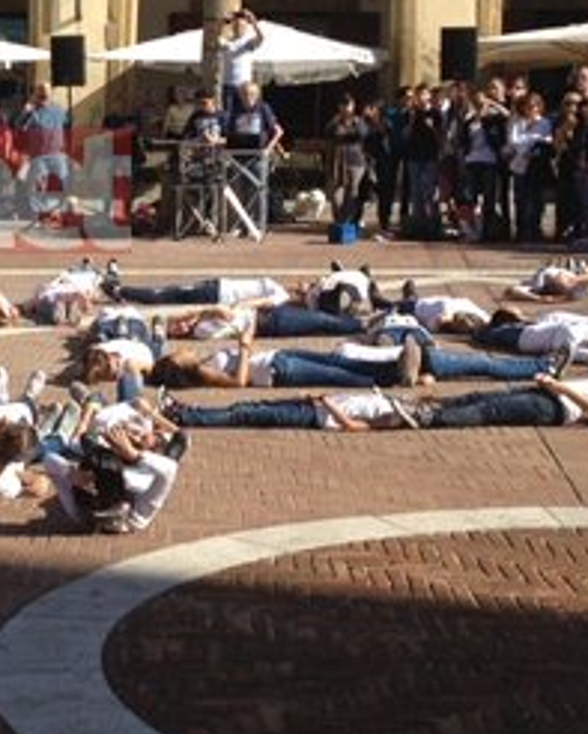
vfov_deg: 17.2
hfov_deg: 13.7
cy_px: 191
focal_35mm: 111
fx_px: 2413
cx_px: 12
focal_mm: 4.28
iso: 50
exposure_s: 1/1381
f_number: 2.4
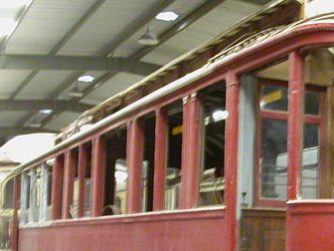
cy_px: 239
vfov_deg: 18.7
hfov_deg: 24.6
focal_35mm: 77
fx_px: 743
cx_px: 296
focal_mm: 5.6
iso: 400
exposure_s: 1/14.4
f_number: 2.7
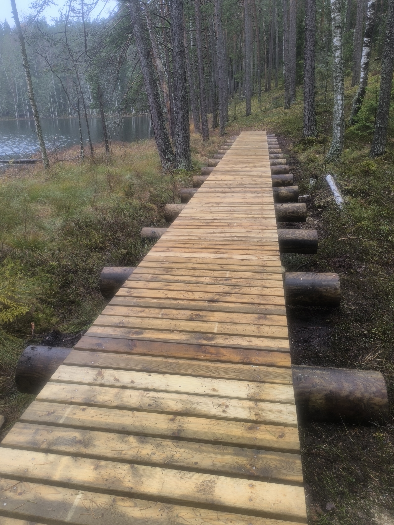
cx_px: 174
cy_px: 216
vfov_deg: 63.0
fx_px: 425
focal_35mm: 28
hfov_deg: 49.6
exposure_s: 1/100
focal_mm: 6.14
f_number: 1.65
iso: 100
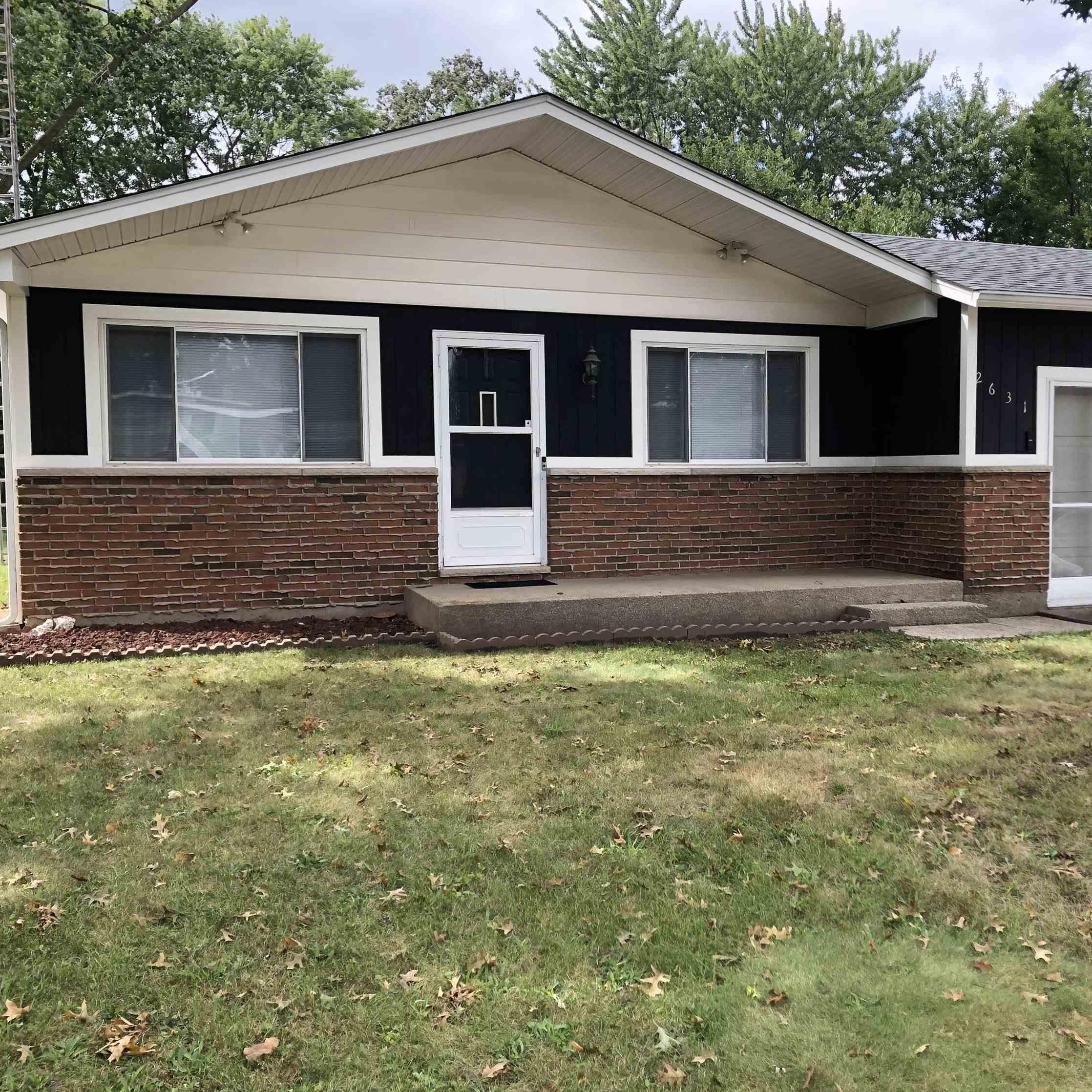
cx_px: 669
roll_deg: +0.6
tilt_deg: -3.3
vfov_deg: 48.4
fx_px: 1213
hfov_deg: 48.1
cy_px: 556
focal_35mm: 34
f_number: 1.8
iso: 20
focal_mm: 3.99
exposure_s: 1/326
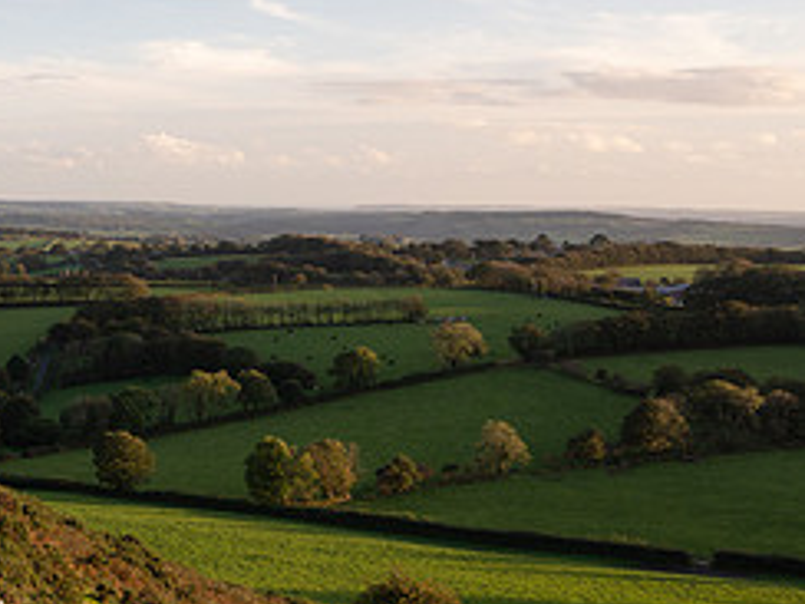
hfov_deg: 24.9
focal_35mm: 71
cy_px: 228
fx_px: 1651
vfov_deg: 20.7
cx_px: -145
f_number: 11
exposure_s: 1/10
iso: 100
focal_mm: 29
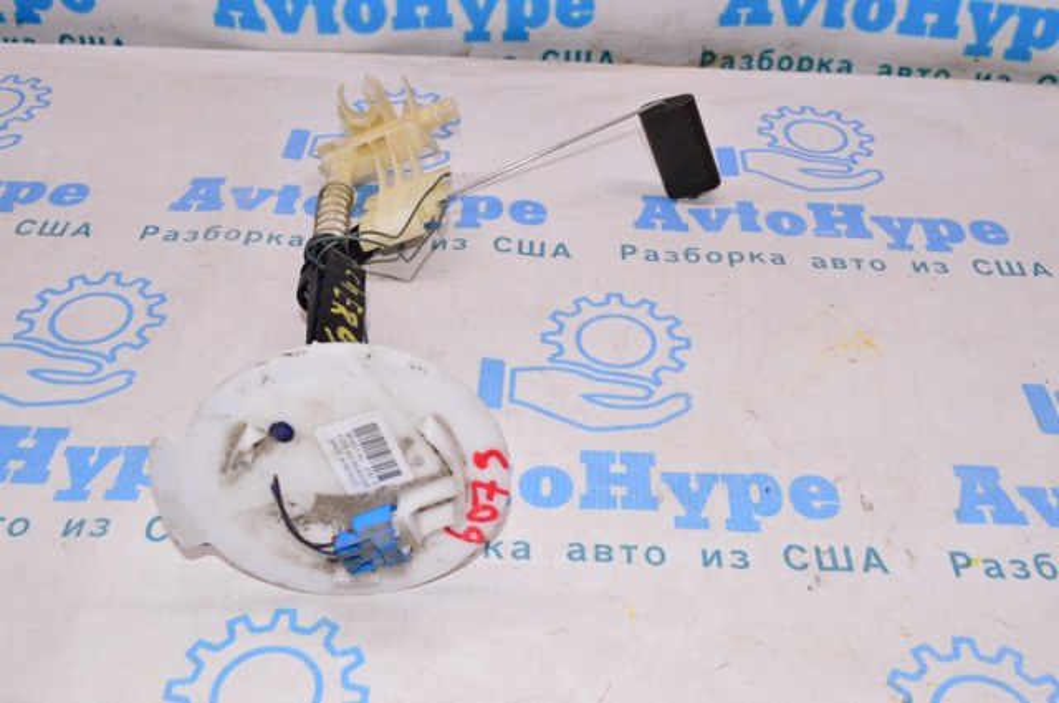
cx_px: 530
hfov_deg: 49.6
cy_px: 352
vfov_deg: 34.1
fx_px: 1146
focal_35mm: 39
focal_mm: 26
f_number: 8
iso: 1600
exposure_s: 1/200
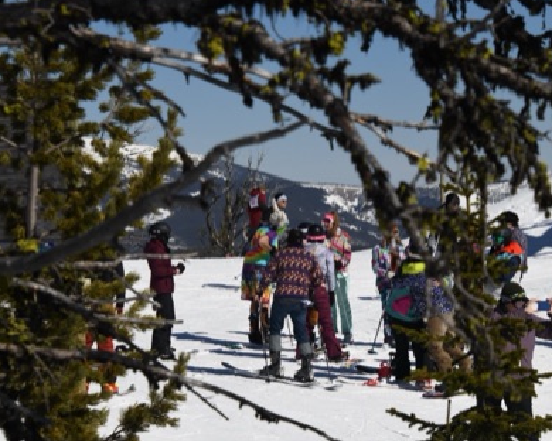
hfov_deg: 12.9
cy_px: 217
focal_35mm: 149
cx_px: 314
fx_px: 2434
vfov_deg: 10.4
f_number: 9
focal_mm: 86
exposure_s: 1/2500
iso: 400
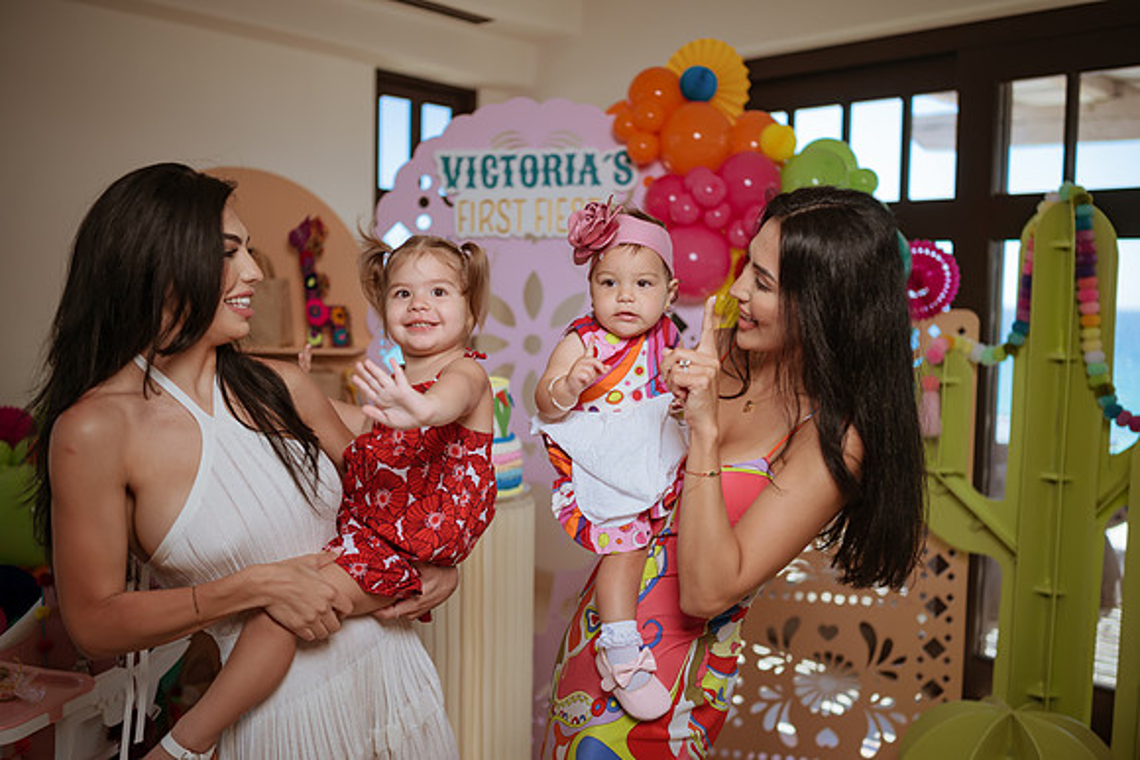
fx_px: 1109
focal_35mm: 35
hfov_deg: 54.4
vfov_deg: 37.9
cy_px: 380
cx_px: 570
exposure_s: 1/1250
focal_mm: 35
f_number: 1.8
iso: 160
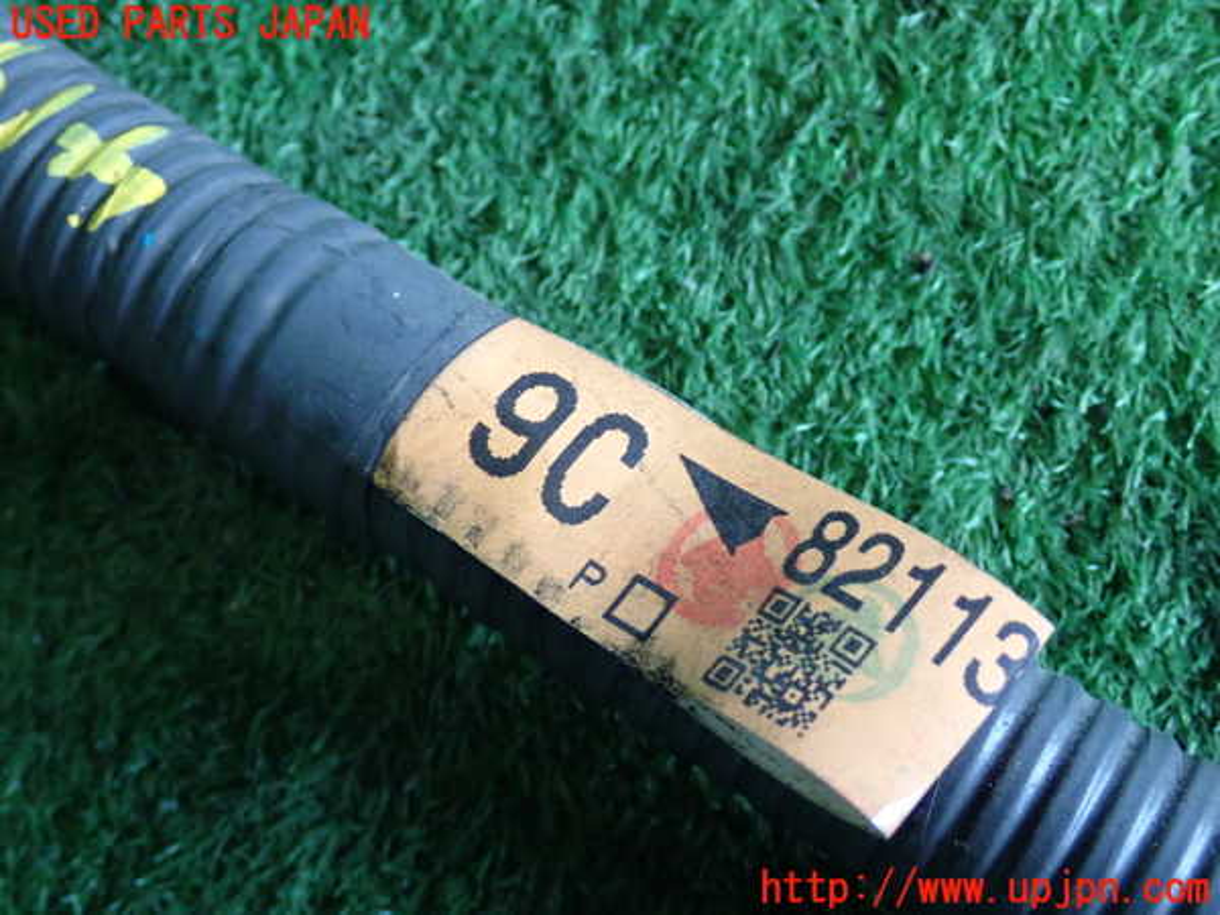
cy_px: 458
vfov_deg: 27.0
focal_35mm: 54
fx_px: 1903
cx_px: 610
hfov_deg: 35.5
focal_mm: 9.65
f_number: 3.3
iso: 640
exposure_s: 1/50
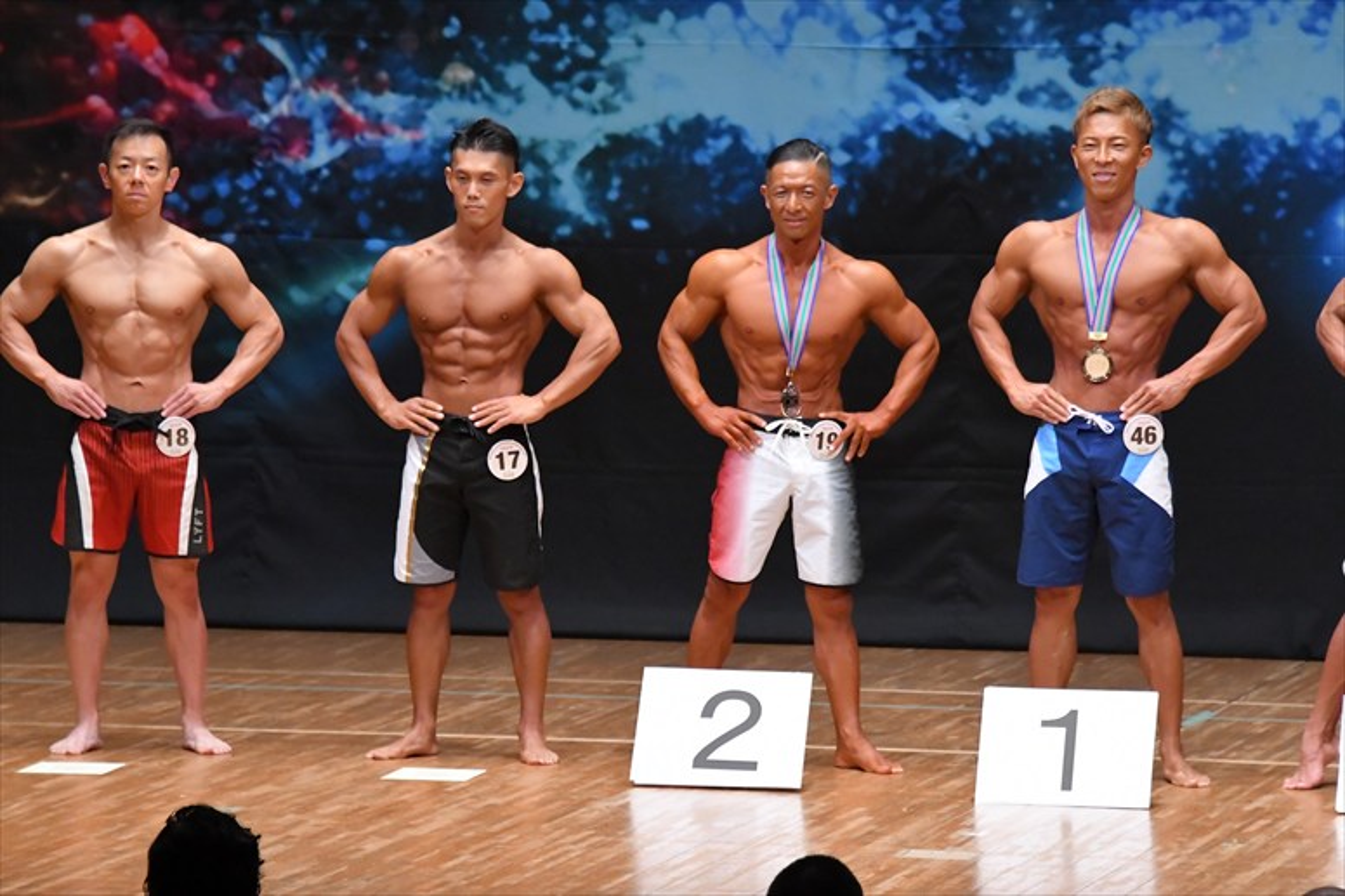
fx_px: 10083
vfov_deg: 5.1
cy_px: 448
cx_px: 672
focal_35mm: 270
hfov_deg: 7.6
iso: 6400
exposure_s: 1/400
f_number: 5.6
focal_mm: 180
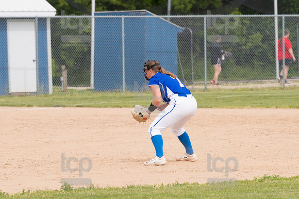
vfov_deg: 5.0
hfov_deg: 7.4
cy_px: 100
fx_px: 2299
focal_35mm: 277
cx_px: 150
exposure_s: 1/1600
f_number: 5.6
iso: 320
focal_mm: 185
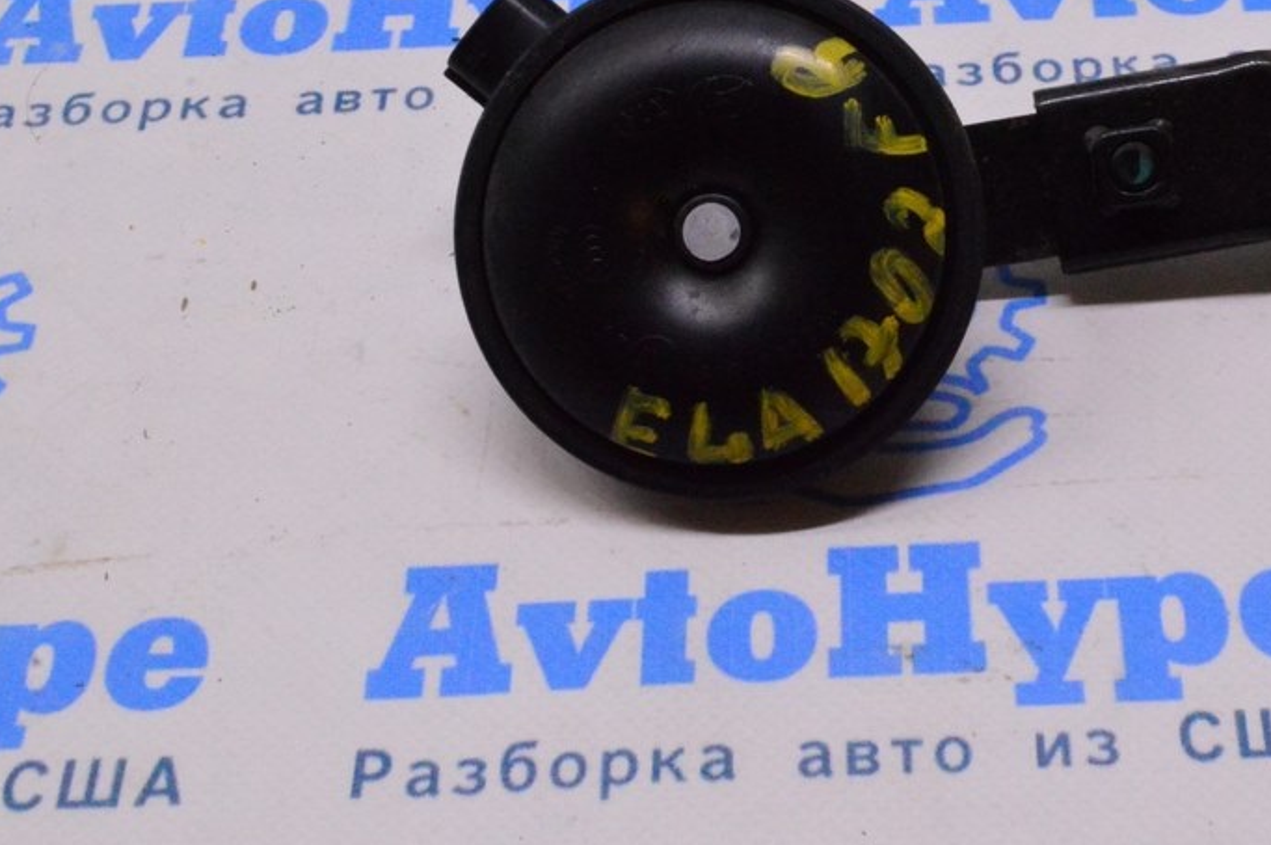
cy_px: 273
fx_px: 2460
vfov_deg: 19.4
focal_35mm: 70
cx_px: 891
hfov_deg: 28.7
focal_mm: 31
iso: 6400
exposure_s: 1/40
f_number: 29
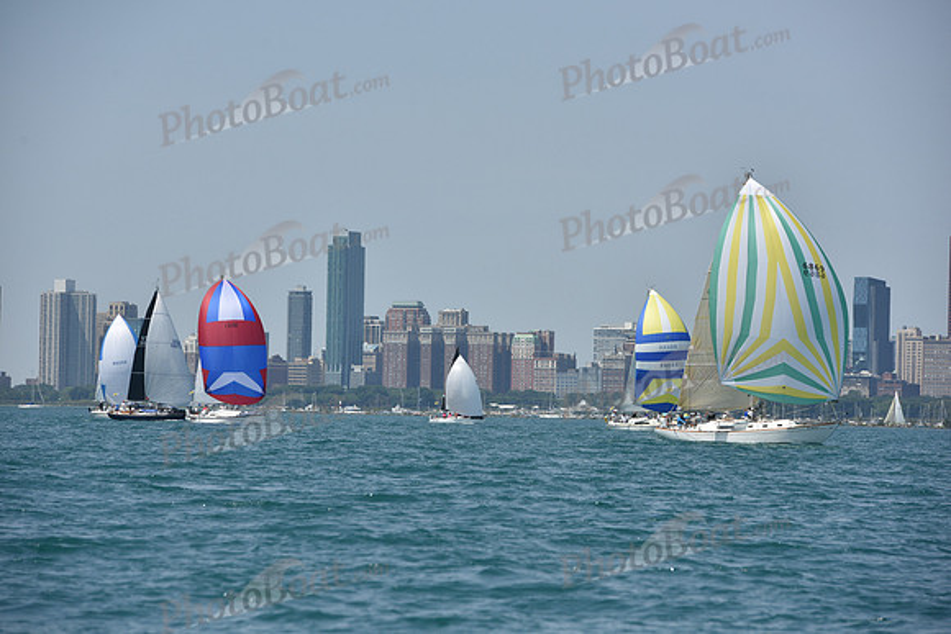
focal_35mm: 190
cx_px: 476
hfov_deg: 10.8
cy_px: 317
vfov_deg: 7.2
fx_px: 5020
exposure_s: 1/1600
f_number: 7.1
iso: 250
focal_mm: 190
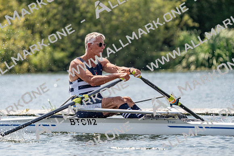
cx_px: 117
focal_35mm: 374
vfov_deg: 3.7
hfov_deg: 5.5
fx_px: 2431
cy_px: 78
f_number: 6.3
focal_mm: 374
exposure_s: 1/1600
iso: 320
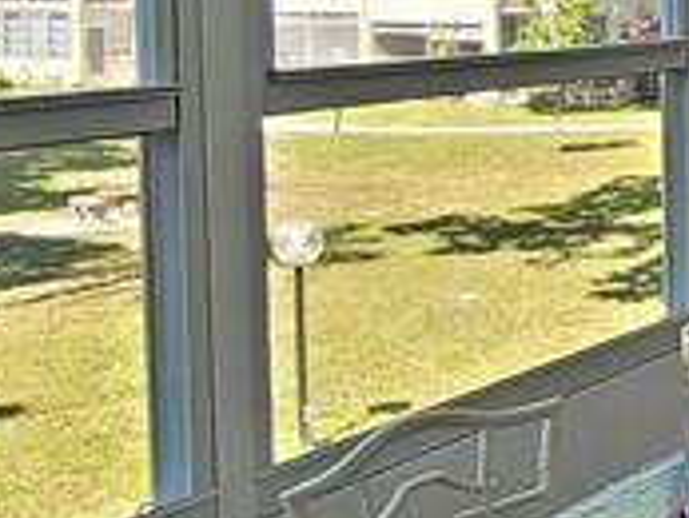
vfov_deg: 18.9
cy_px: 80
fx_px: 1534
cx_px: 1059
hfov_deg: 21.1
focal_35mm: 77
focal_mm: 2.2
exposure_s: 1/124
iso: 50
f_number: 2.2
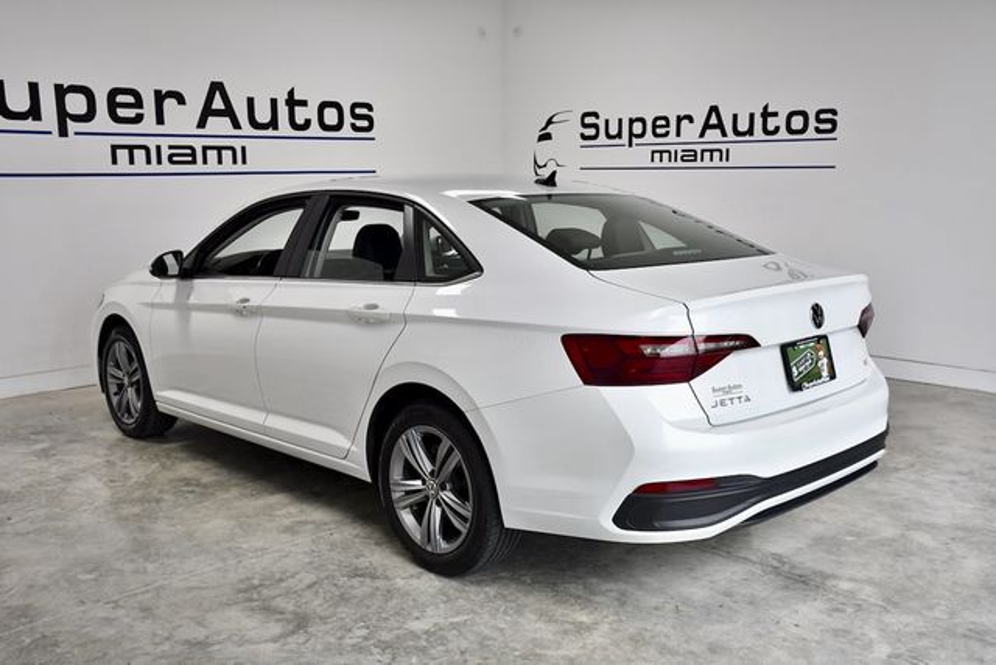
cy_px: 332
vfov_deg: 38.9
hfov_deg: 55.8
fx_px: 941
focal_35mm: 34
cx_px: 498
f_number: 5.6
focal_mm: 23
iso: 1250
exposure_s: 1/640
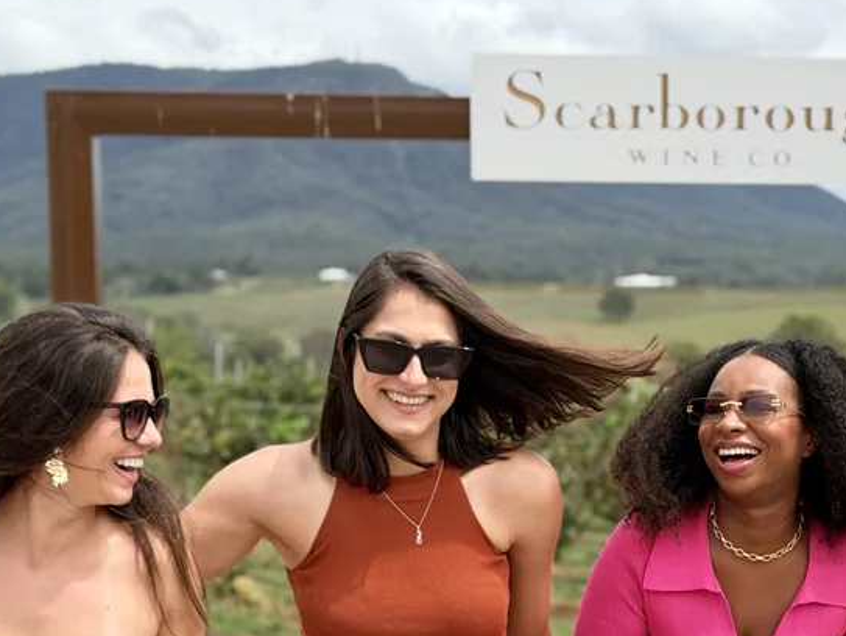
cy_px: 580
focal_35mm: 106
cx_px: 743
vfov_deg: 13.8
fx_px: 2592
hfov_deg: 18.3
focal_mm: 6.76
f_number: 1.78
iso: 64
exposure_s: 1/4587
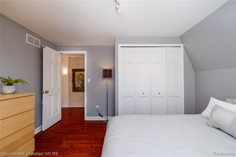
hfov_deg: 93.3
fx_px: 111
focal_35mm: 17
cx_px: 118
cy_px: 78
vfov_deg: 70.4
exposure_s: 1/125
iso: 640
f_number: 8
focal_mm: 11.3
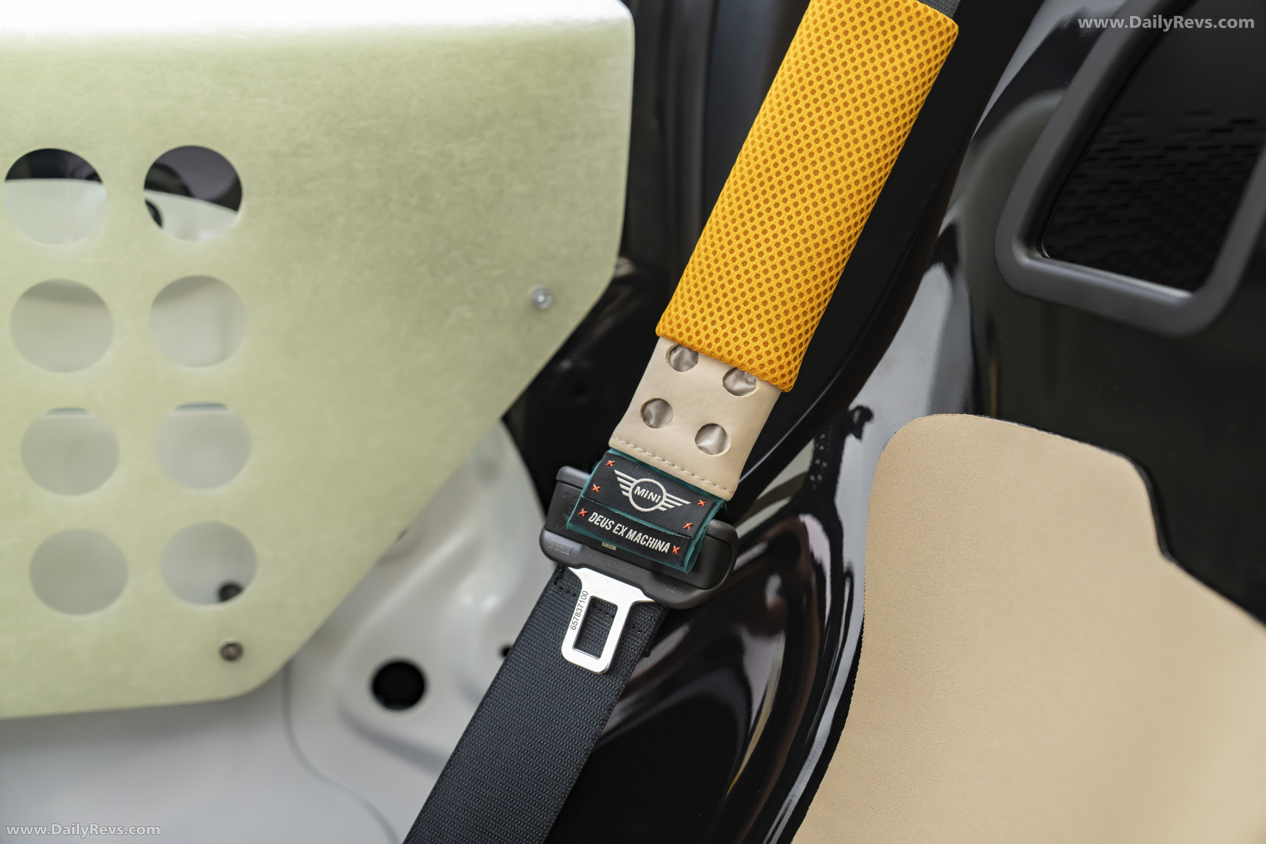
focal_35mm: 52
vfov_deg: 26.0
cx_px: 633
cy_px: 422
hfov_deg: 38.2
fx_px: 1829
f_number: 2.8
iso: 500
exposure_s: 1/20
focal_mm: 52
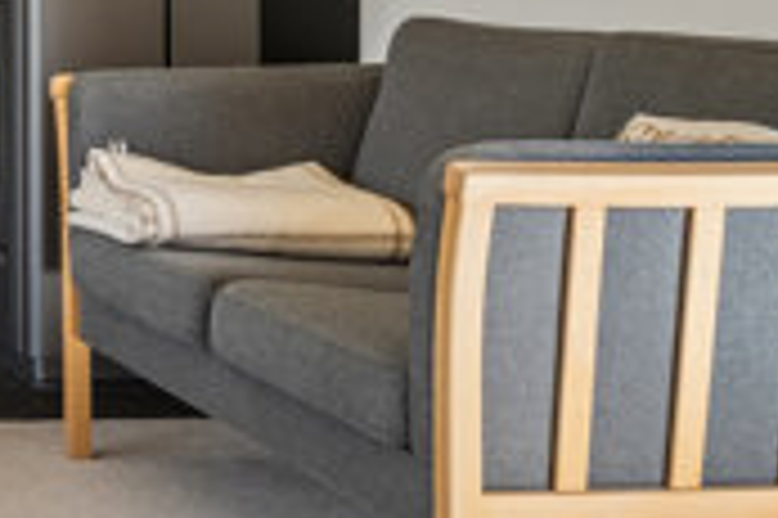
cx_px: -526
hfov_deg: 19.0
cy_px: -110
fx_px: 1900
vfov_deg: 15.0
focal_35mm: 88
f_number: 5
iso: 400
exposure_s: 1/160
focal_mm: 19
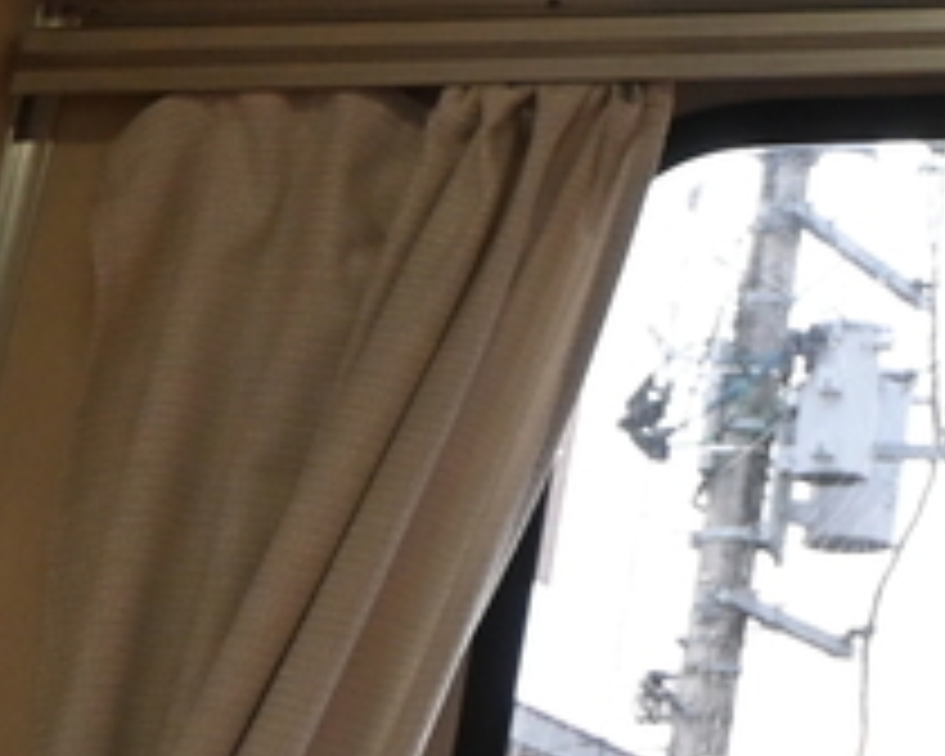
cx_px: 2290
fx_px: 3608
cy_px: -477
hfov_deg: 12.0
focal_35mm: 129
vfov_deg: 11.3
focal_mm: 16
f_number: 3.5
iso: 1000
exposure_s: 1/125
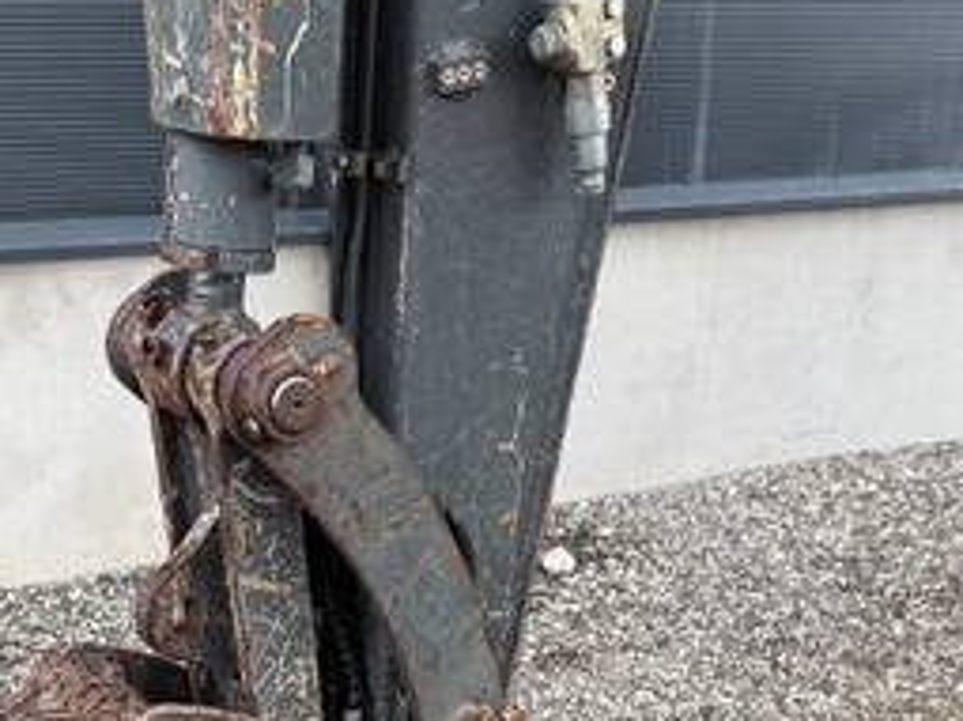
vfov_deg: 19.0
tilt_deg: -25.3
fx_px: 1974
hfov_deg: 27.4
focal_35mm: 71
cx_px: 395
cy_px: 959
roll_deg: -1.1
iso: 80
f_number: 1.78
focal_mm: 6.76
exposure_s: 1/514
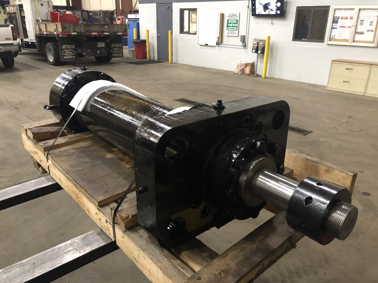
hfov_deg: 63.4
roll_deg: -1.0
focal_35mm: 28
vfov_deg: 49.7
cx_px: 189
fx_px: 306
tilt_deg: -20.9
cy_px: 142
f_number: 1.8
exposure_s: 1/7
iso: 80
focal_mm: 4
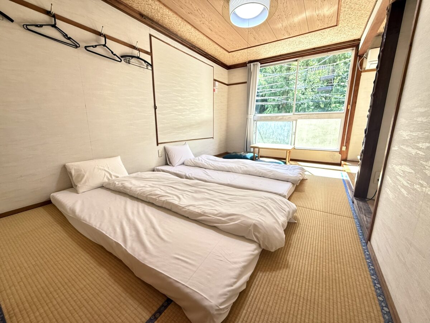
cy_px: 162
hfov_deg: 102.1
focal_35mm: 14
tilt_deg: -12.1
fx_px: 174
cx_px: 215
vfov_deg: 85.7
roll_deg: -0.6
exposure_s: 1/99
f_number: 2.2
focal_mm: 2.22
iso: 160
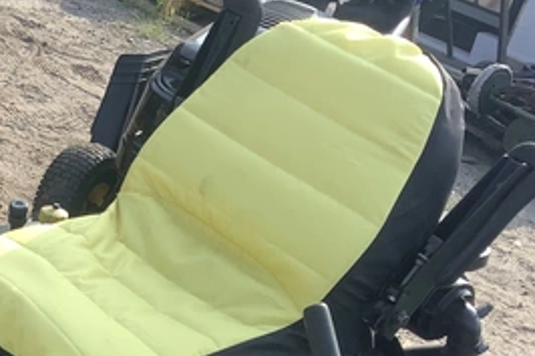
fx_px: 1351
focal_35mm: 91
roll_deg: -15.0
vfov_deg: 14.1
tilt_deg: -34.4
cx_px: -82
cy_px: 532
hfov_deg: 21.1
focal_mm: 3.3
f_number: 2.4
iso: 25
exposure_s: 1/382
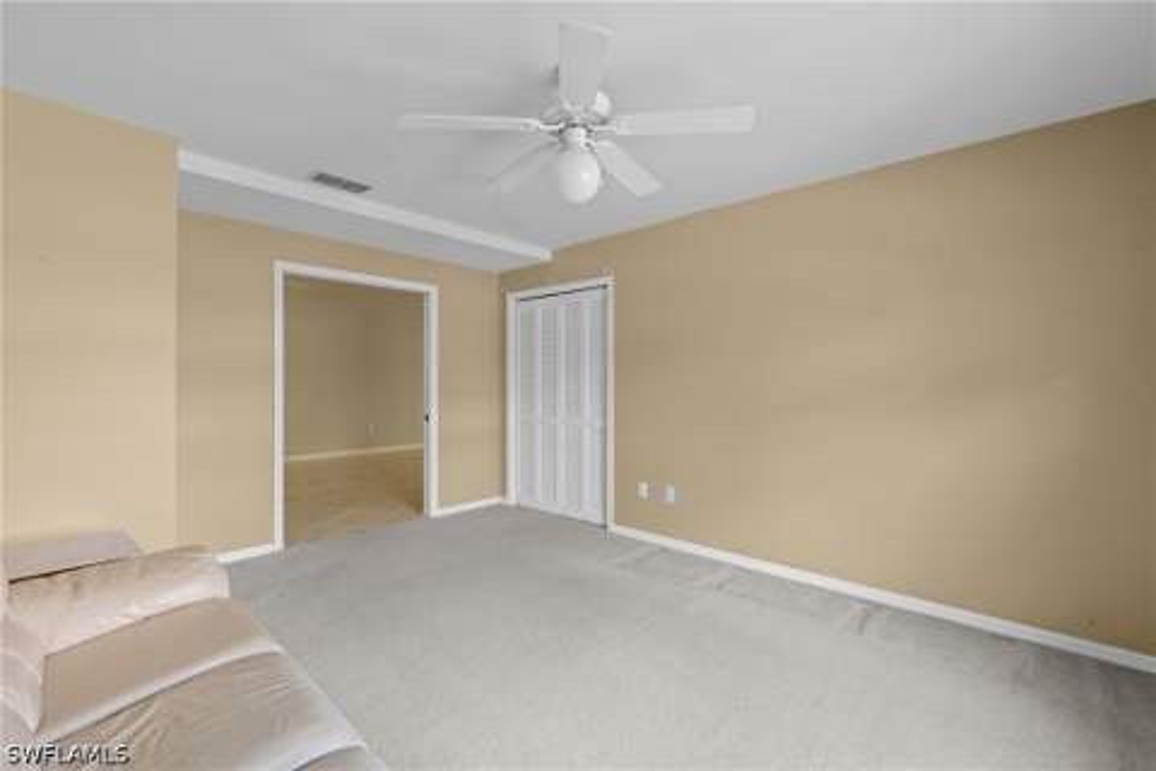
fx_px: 514
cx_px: 578
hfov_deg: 96.7
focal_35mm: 16
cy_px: 386
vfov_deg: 73.7
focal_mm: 16
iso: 100
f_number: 9
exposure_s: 1.3
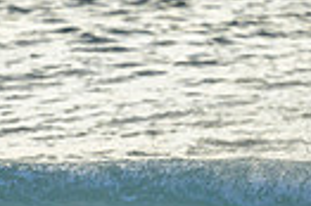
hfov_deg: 0.6
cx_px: 228
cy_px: 262
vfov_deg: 0.4
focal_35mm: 3541
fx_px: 30552
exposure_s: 1/2500
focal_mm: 800
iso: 1000
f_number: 6.3
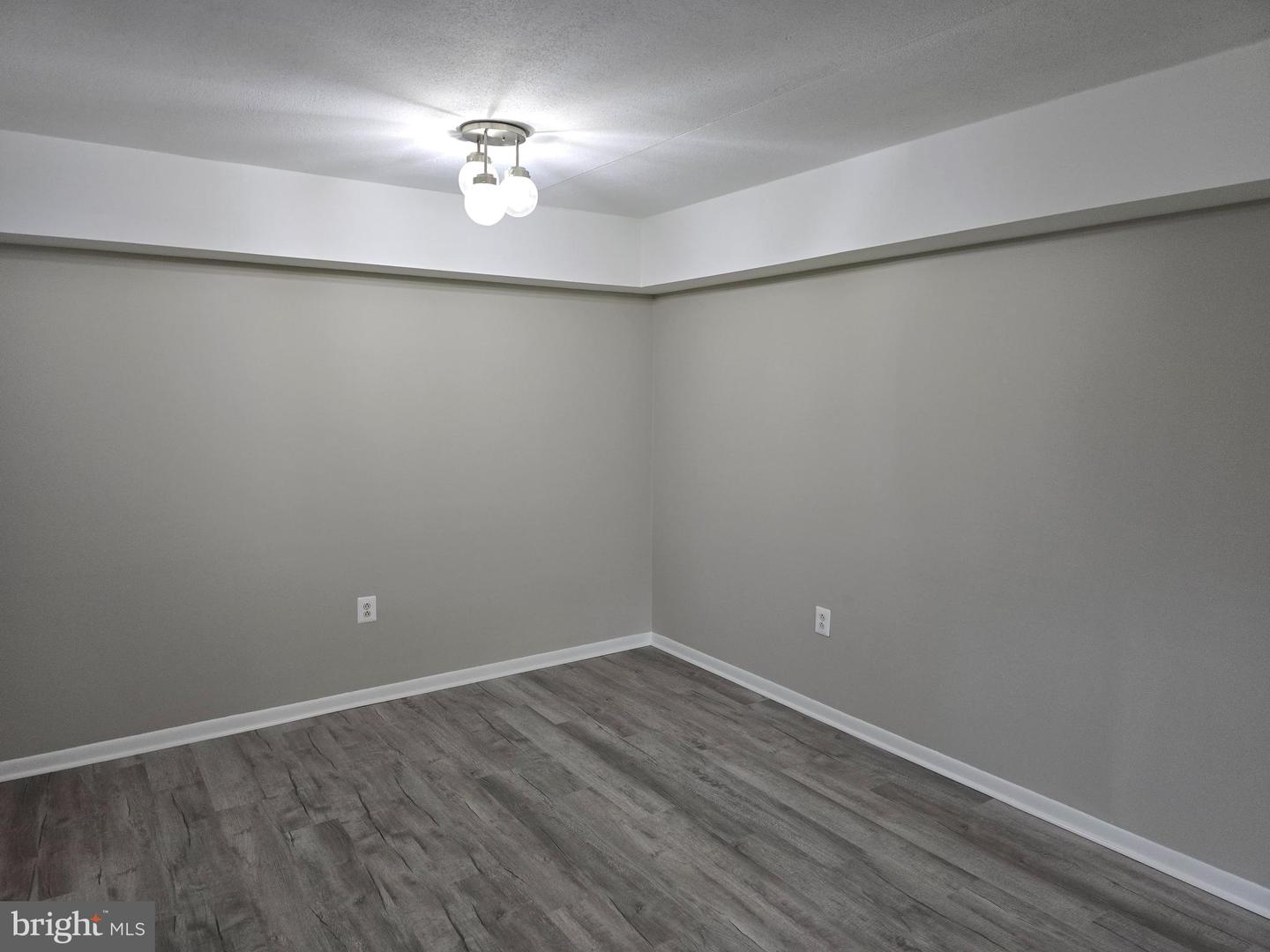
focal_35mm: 23
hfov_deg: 73.9
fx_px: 844
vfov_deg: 58.9
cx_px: 635
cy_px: 476
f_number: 1.7
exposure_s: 1/120
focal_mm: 6.3
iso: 250
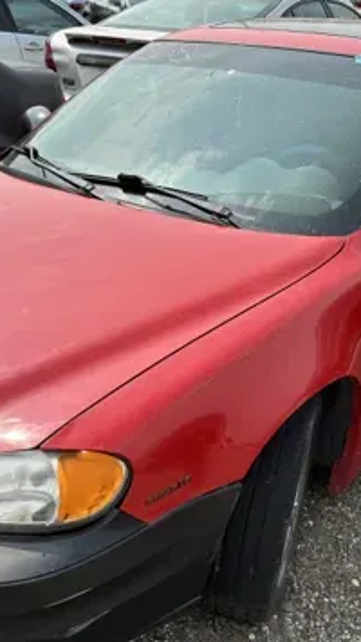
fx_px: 801
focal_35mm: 47
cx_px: 162
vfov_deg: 43.7
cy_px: 355
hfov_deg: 25.4
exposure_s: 1/3247
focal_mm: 6.86
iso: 80
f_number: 1.78
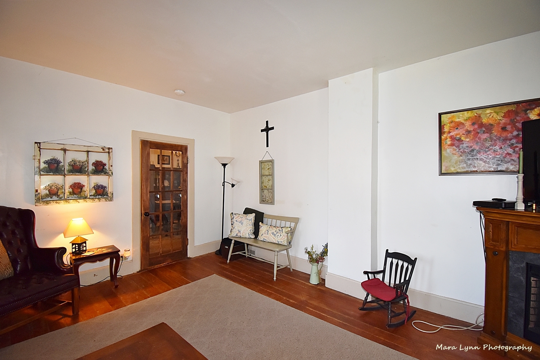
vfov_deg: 77.3
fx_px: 225
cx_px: 270
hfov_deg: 100.4
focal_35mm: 15
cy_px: 180
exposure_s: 1/100
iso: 800
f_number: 5
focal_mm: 10
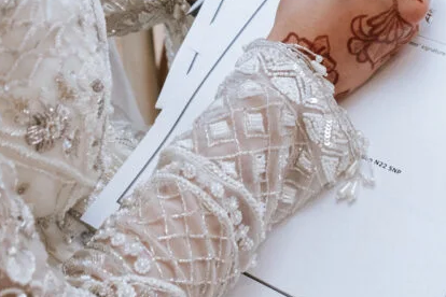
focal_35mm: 127
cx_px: 219
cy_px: -126
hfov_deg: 16.1
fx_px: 1573
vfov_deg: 10.5
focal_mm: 28.3
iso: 640
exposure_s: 1/125
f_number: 4
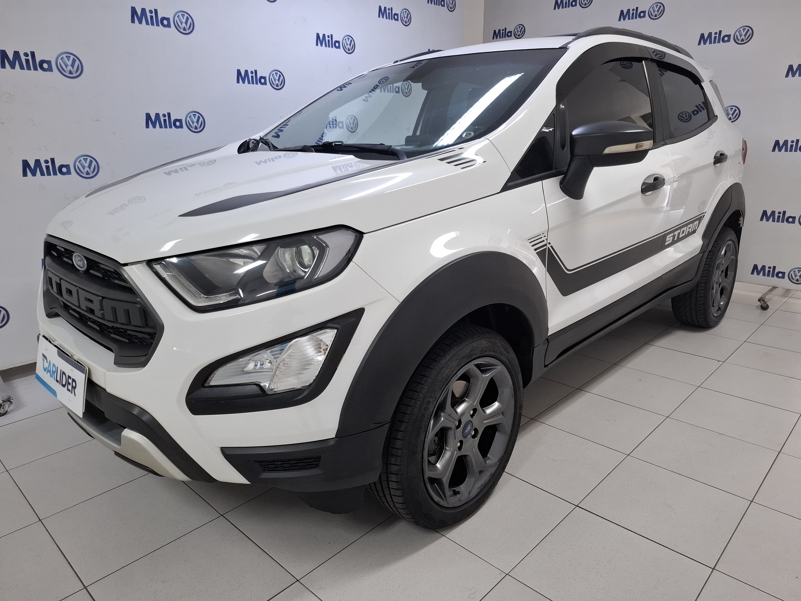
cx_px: 400
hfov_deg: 73.9
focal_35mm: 23
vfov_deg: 58.9
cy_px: 300
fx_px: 532
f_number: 1.8
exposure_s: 1/60
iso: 250
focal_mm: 5.54
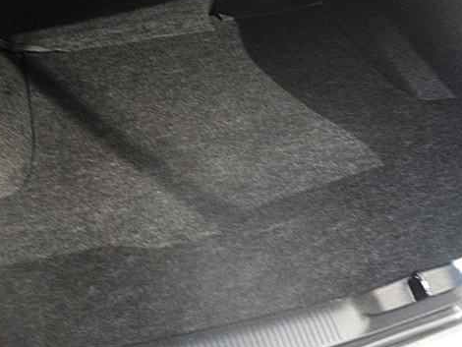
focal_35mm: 49
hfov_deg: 38.8
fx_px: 654
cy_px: 113
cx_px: 260
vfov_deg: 29.5
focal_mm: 6.3
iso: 100
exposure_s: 1/80
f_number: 2.8
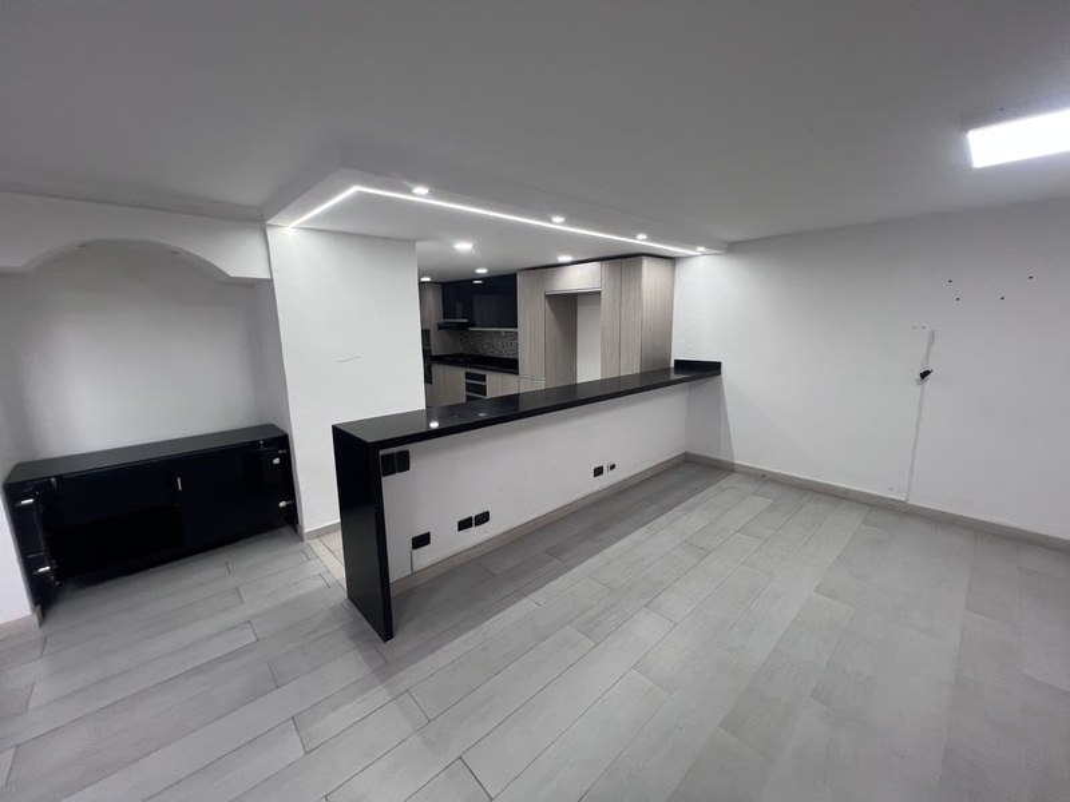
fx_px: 402
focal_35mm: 13
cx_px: 535
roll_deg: +2.1
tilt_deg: -10.9
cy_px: 401
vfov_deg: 89.9
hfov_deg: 106.2
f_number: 1.8
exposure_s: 1/60
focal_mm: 1.57
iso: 125
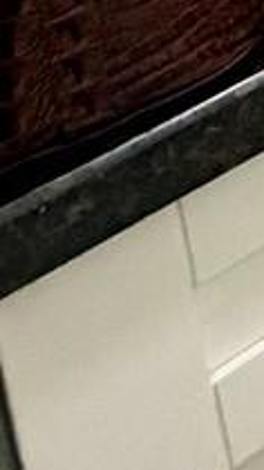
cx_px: 1396
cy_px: -768
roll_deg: +4.6
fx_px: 1445
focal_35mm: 116
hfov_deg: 5.9
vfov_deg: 12.6
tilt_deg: -7.2
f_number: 2.2
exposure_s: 1/120
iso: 320
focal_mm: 2.22
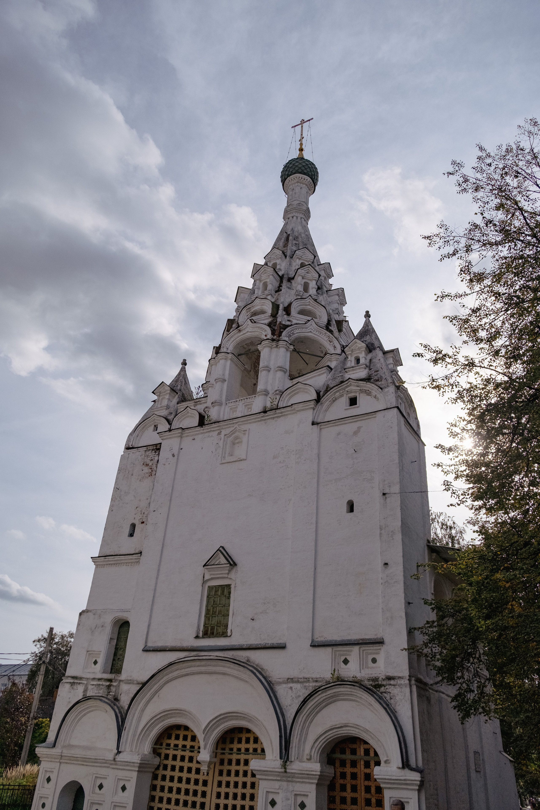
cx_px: 270
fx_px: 607
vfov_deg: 67.4
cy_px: 405
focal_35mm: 27
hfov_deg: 47.9
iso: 640
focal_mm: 18
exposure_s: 1/10000
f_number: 4
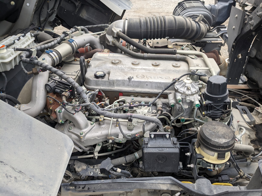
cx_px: 131
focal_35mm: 27
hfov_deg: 65.3
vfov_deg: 51.4
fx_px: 204
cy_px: 98
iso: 53
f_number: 1.73
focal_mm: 4.38
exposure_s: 1/229
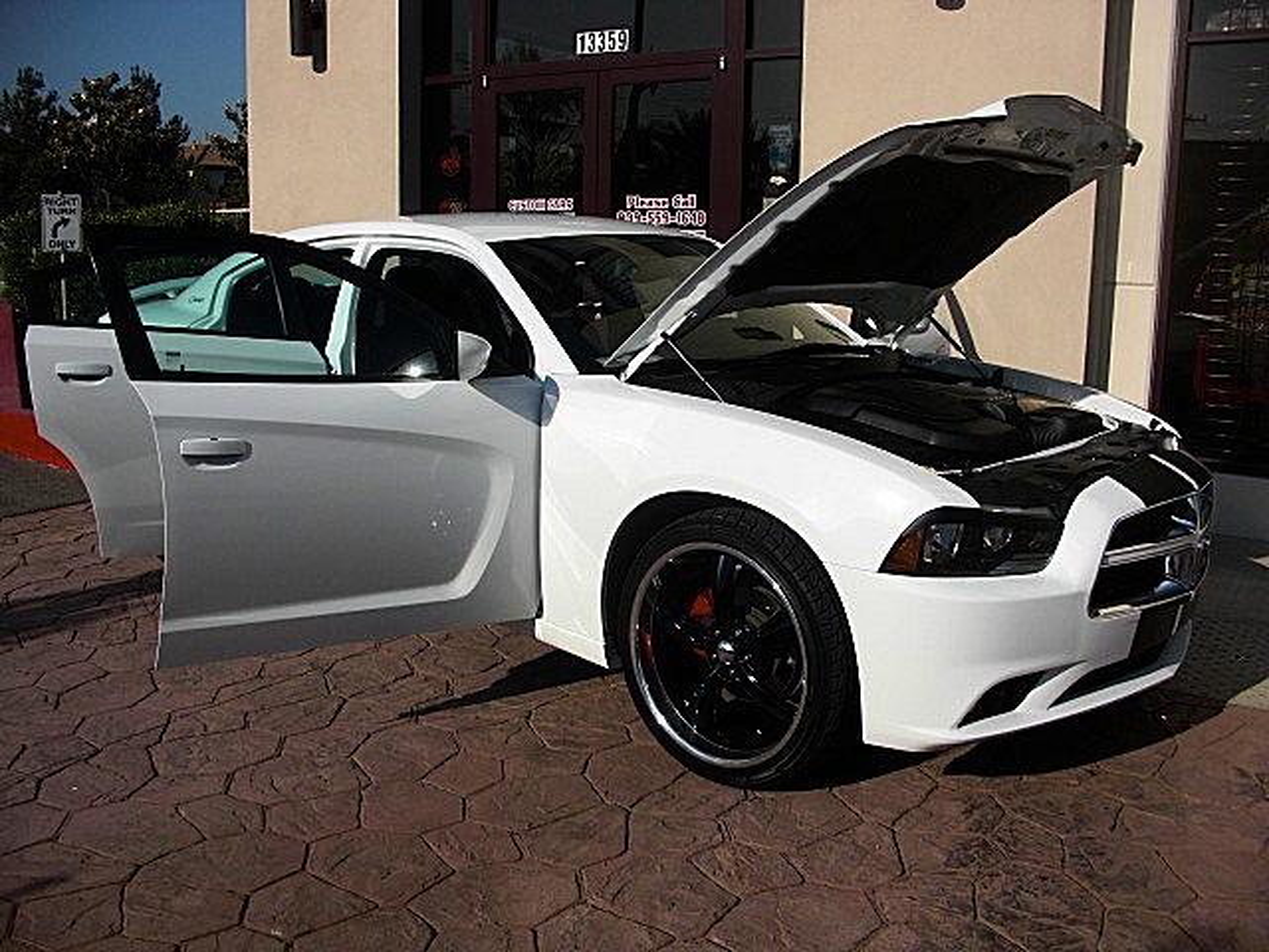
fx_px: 1320
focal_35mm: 36
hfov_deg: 51.4
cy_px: 476
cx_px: 634
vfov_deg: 39.7
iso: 50
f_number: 7.9
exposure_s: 1/250
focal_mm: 6.3
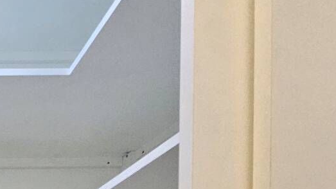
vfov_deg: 21.2
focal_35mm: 39
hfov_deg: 34.5
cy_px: 334
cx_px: -111
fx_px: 347
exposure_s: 1/101
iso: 250
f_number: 2.2
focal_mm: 2.2
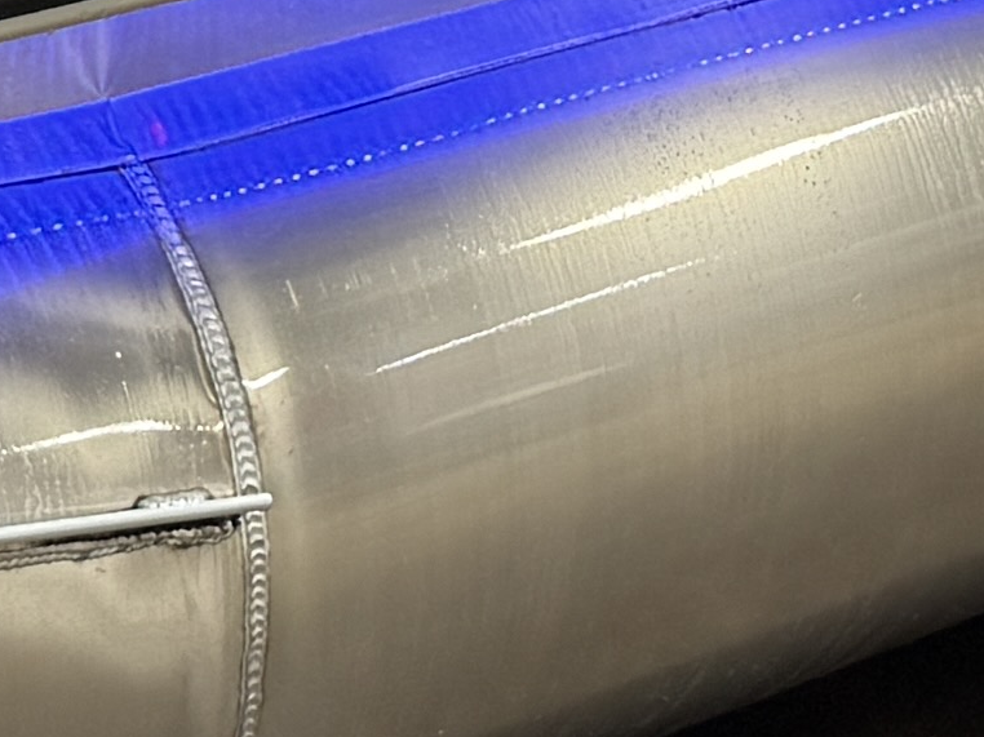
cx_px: 76
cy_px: -683
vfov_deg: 7.9
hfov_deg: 10.9
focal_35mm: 180
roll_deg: +1.3
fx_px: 5115
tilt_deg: -5.5
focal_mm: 6.76
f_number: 1.78
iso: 160
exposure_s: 1/60
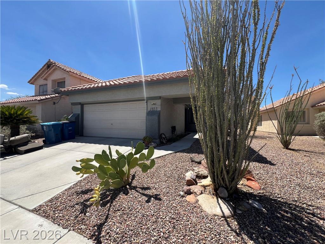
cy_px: 122
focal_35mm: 13
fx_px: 122
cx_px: 162
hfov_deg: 106.2
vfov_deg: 89.9
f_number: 1.8
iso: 32
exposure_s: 1/995
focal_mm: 1.57
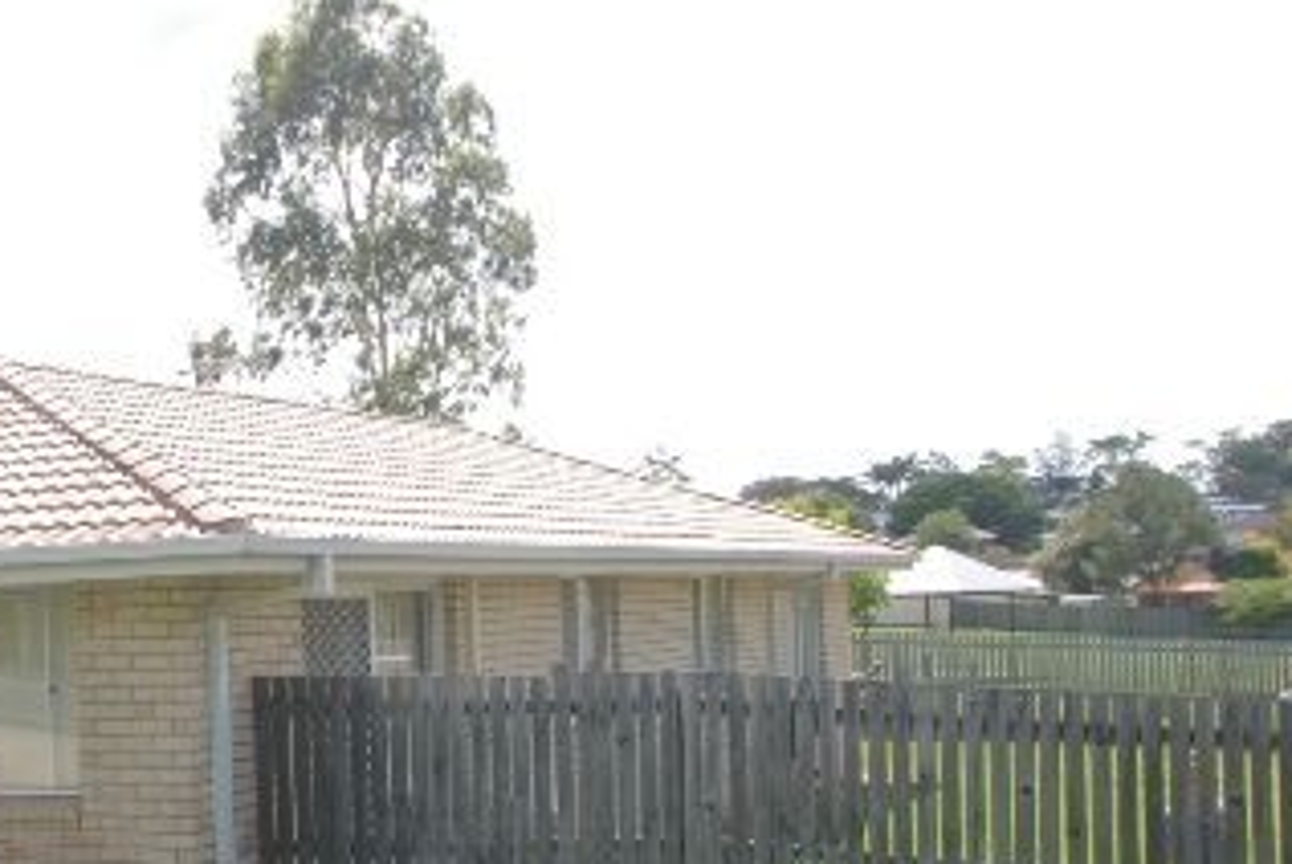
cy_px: 536
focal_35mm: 109
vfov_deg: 12.6
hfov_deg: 18.4
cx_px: 69
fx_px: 3915
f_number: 11
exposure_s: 1/180
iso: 200
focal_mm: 36
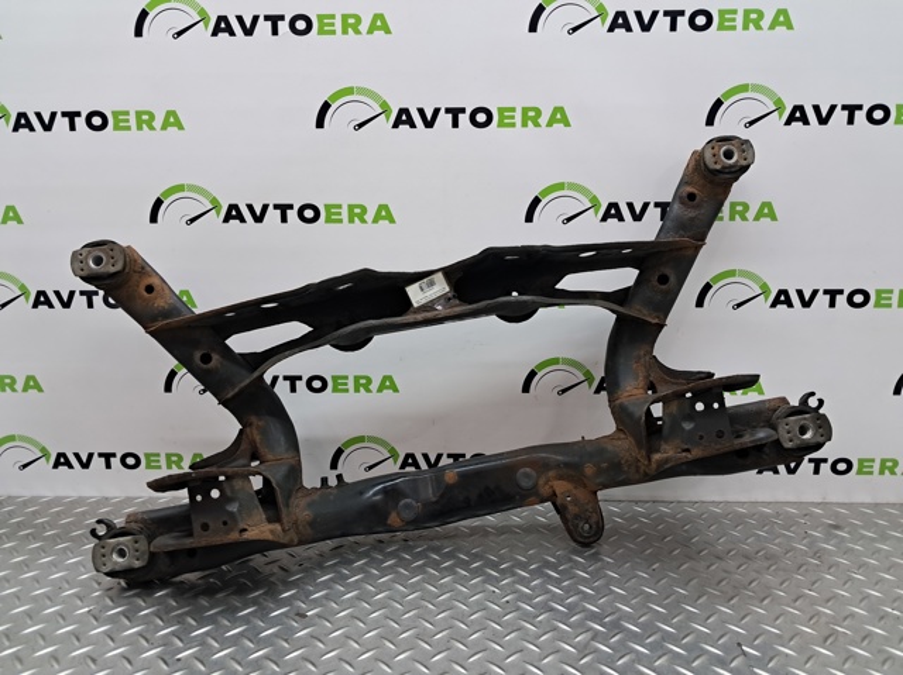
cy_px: 338
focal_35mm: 27
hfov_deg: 65.4
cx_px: 452
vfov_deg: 51.3
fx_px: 704
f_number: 1.8
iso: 100
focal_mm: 4
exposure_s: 1/50
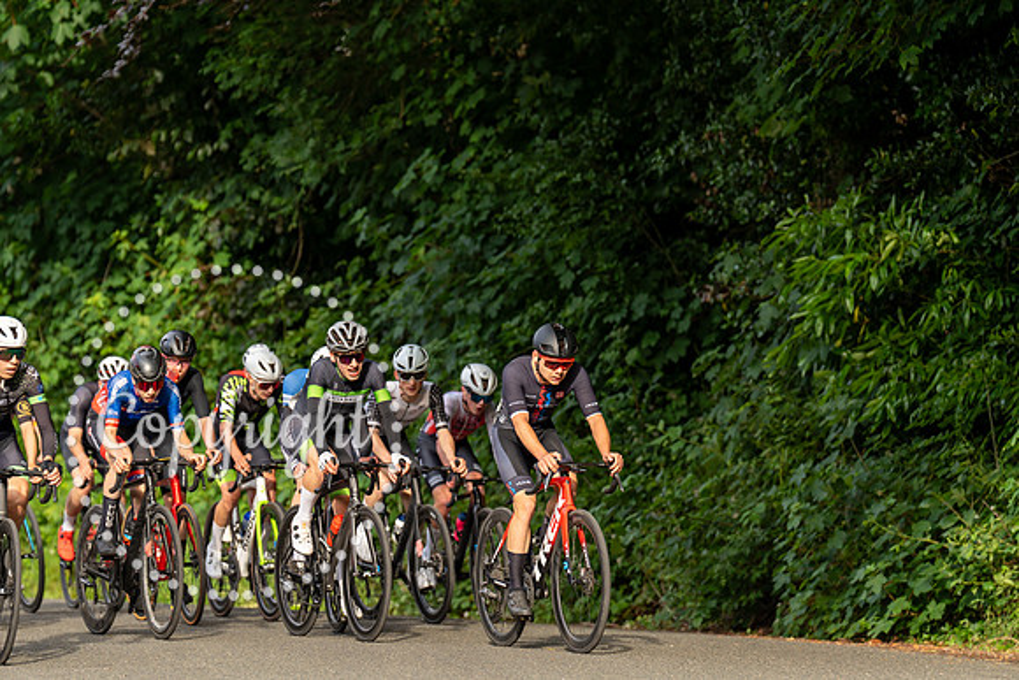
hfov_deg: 10.3
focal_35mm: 200
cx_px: 510
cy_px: 340
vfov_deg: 6.9
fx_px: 5662
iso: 400
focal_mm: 200
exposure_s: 1/800
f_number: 3.5
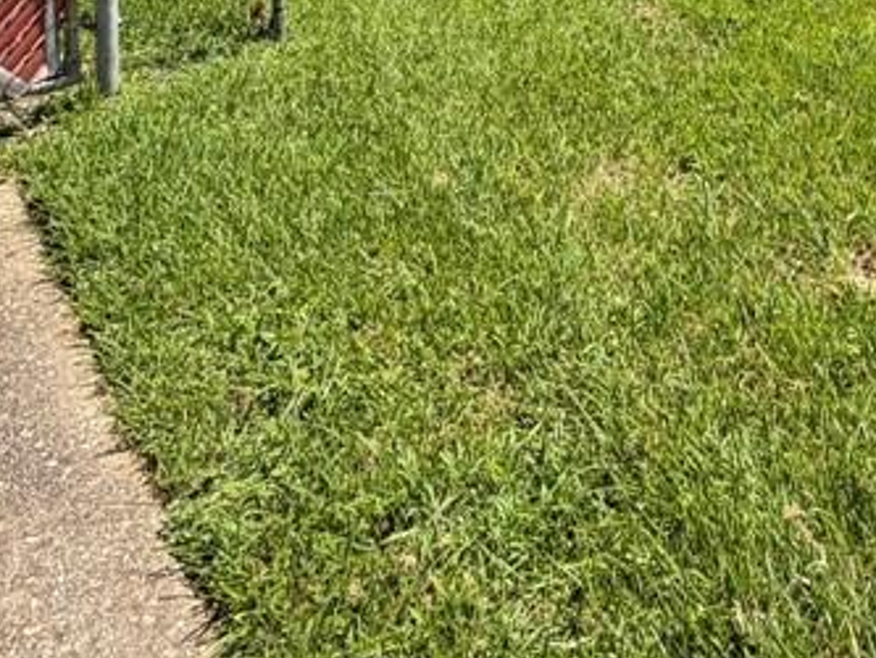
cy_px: -308
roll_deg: -0.2
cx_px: 855
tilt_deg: -2.2
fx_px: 1089
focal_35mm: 43
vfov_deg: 25.8
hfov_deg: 39.3
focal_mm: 2.22
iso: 25
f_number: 2.2
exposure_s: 1/770
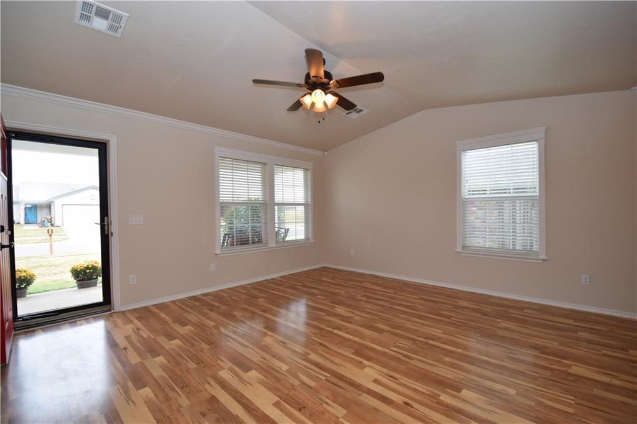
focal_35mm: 15
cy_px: 212
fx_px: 265
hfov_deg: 100.4
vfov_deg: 77.3
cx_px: 318
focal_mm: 10
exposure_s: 1/125
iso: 400
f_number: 5.6
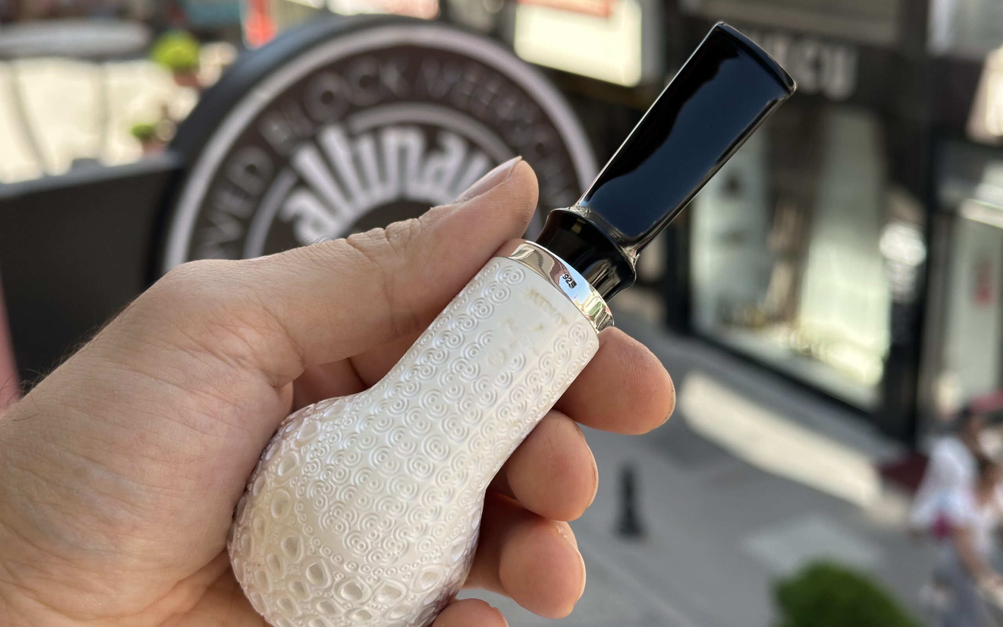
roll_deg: +2.1
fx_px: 1394
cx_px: 502
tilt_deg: -18.2
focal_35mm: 51
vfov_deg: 25.3
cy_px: 304
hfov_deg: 39.6
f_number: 1.78
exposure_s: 1/659
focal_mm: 6.86
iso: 64
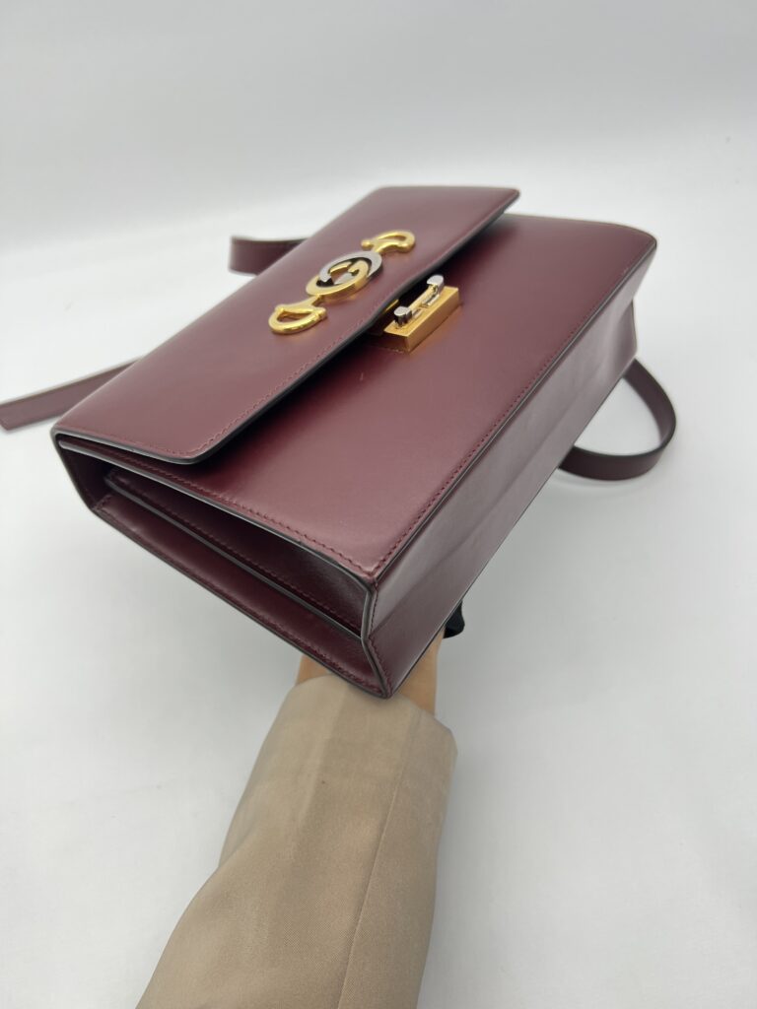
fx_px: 758
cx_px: 378
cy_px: 504
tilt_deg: -49.7
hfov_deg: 53.1
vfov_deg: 67.3
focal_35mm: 26
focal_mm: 5.7
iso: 50
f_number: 1.5
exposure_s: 1/100
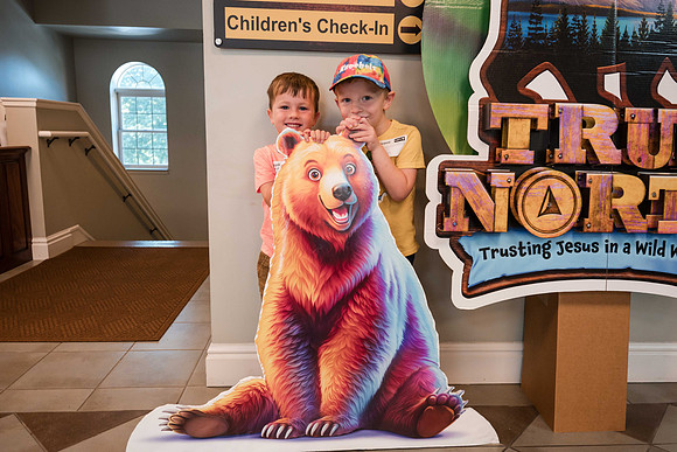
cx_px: 334
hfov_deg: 70.0
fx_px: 483
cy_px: 219
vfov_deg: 50.1
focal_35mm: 26
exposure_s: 1/125
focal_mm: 23.5
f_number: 4
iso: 1000
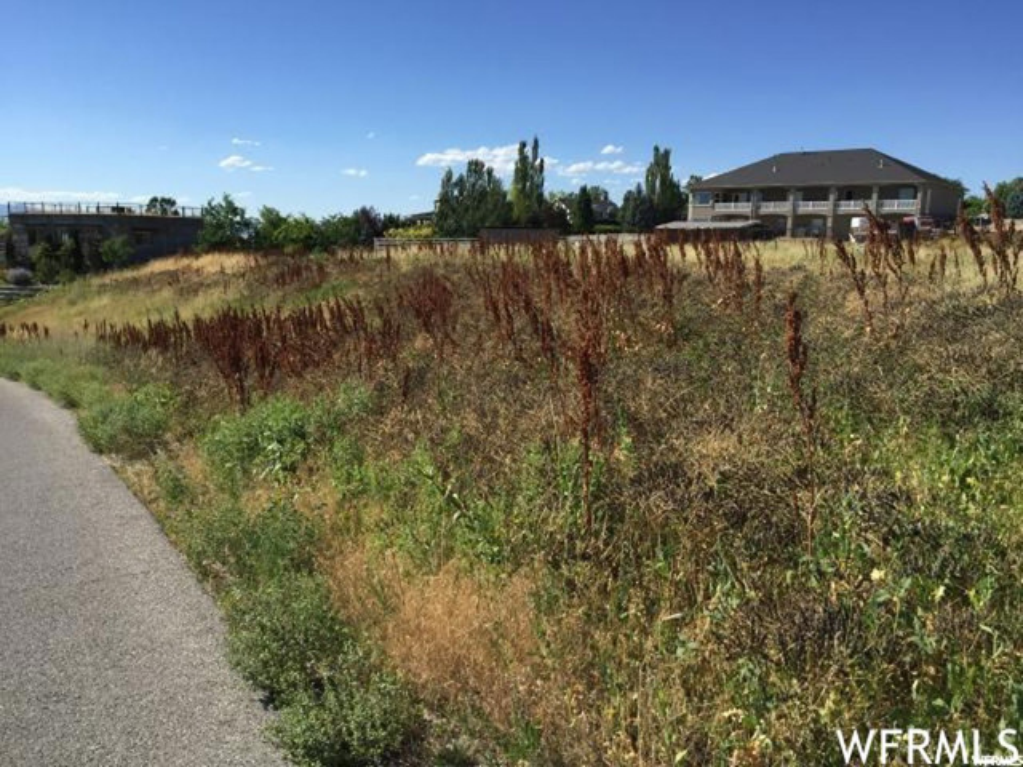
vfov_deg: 48.2
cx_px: 512
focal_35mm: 29
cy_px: 384
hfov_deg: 61.7
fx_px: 857
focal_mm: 4.15
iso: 32
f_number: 2.2
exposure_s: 1/2083
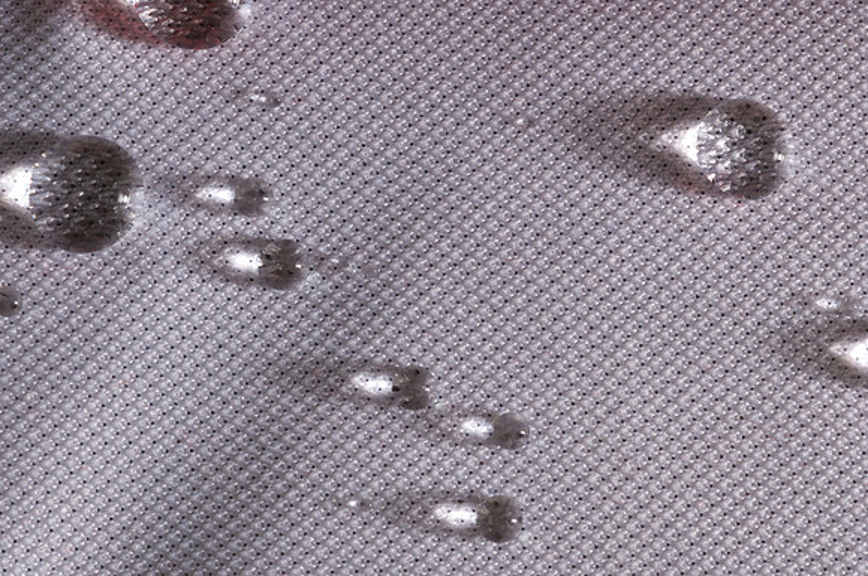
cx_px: 434
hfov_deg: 22.7
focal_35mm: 90
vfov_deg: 15.1
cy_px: 288
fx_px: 2167
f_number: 18
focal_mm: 60
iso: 100
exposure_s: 1/250
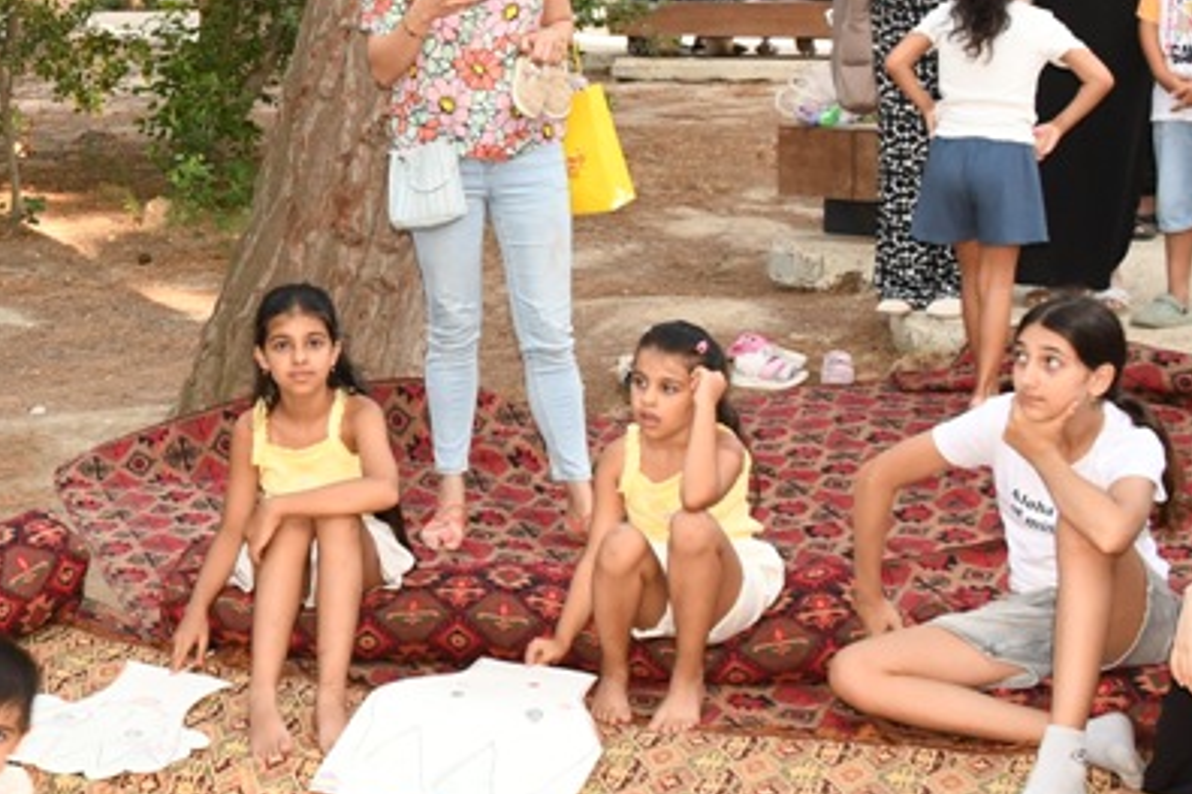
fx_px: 2317
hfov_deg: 27.0
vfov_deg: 19.3
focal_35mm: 70
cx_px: -36
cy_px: 210
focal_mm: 18
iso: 800
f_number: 7.1
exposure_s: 1/80
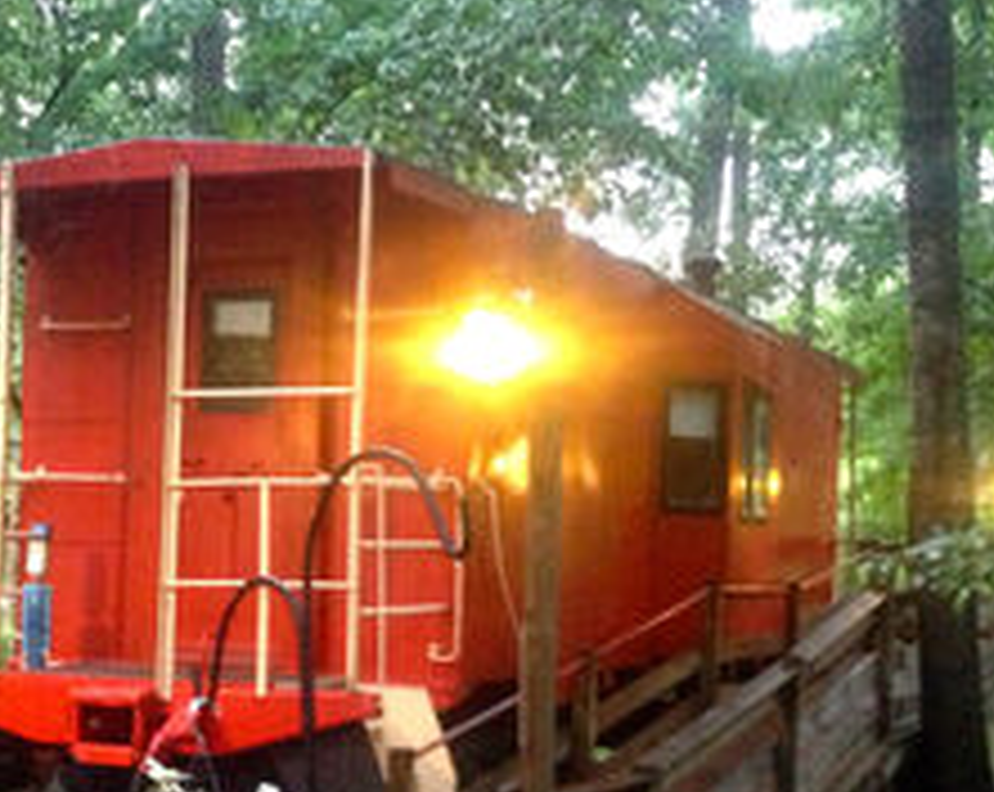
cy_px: 583
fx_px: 2144
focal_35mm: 73
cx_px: 283
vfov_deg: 20.8
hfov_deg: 25.9
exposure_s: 1/15
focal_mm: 4.13
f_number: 2.4
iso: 640
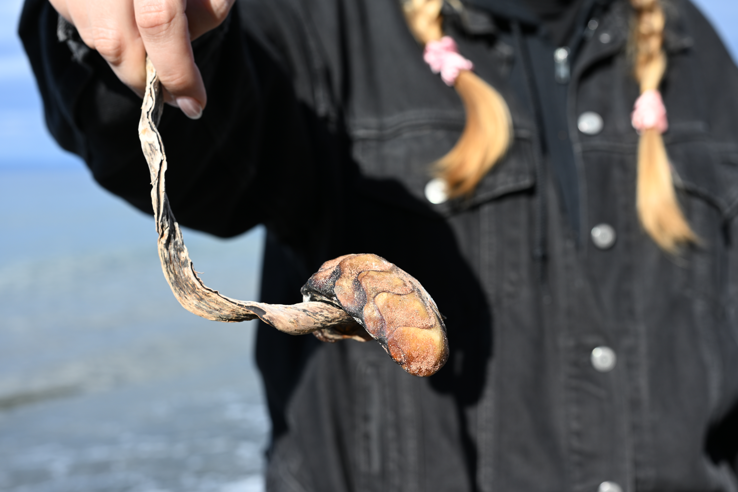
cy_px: 246
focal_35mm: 50
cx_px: 369
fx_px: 1025
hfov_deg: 39.6
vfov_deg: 27.0
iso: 100
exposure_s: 1/200
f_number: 7.1
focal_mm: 50
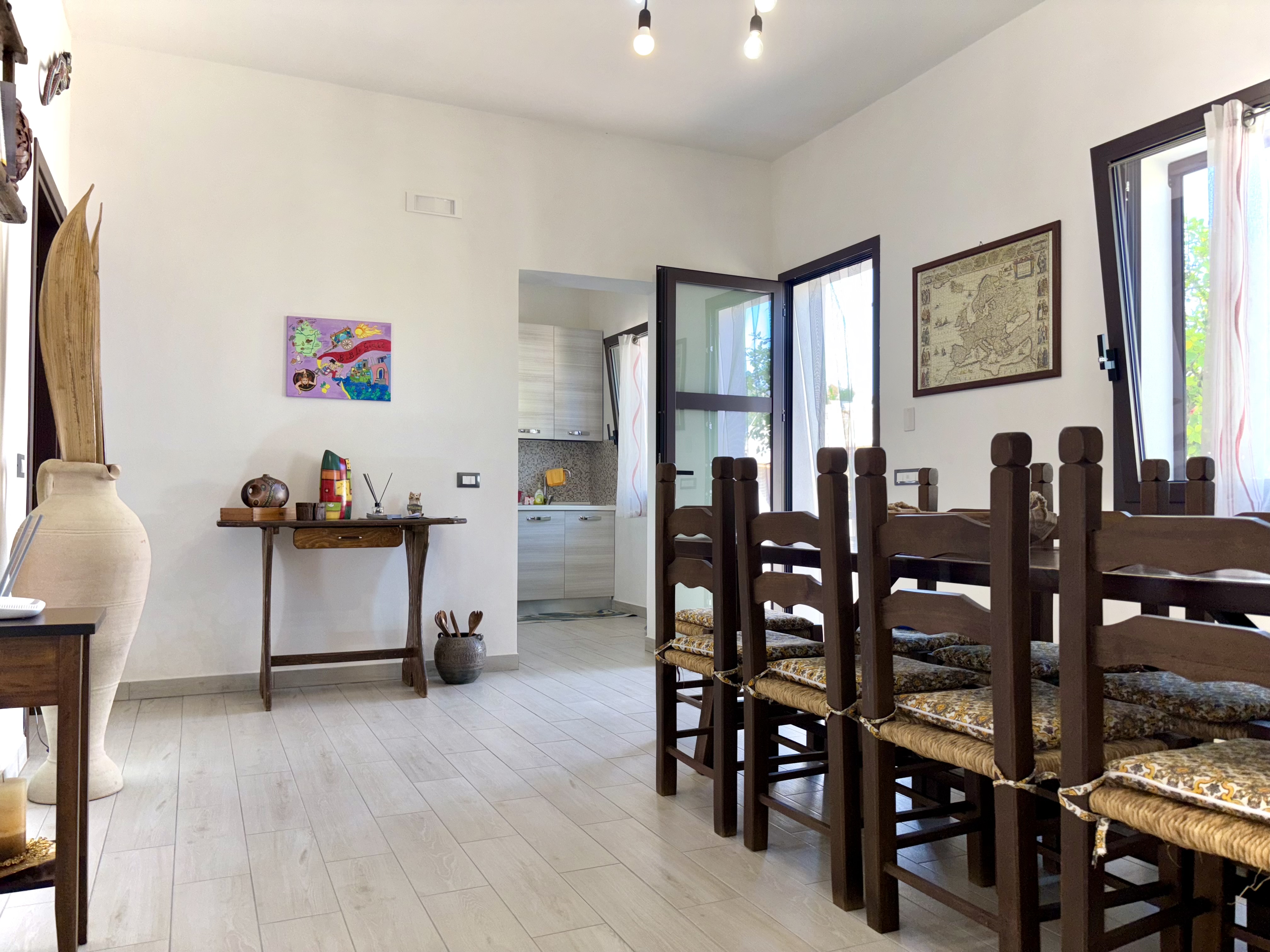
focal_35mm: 26
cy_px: 476
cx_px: 635
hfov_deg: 67.3
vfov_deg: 53.1
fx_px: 954
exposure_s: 1/100
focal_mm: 5.96
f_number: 1.6
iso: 50
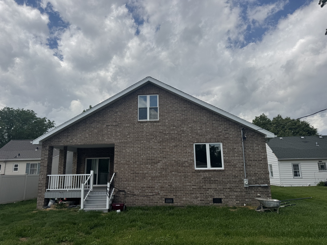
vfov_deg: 56.8
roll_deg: +1.3
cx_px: 164
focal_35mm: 24
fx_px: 227
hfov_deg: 71.6
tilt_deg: +11.0
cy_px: 122
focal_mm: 6.76
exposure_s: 1/9009
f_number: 1.78
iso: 80
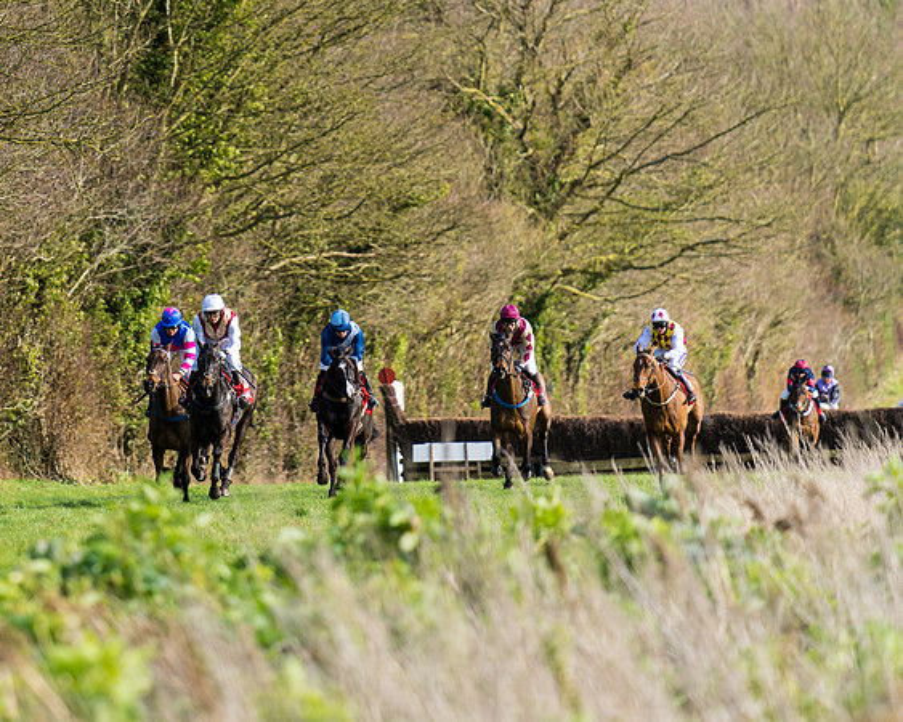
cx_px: 144
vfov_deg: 4.4
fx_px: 9480
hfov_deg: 5.4
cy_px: 153
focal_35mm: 355
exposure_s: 1/2000
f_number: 2.8
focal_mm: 200
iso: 200
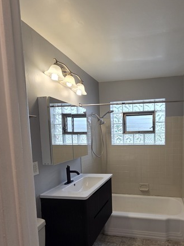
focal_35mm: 20
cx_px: 131
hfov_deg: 63.2
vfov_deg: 80.6
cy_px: 150
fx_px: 142
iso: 64
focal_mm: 2.2
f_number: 2.2
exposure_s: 1/120
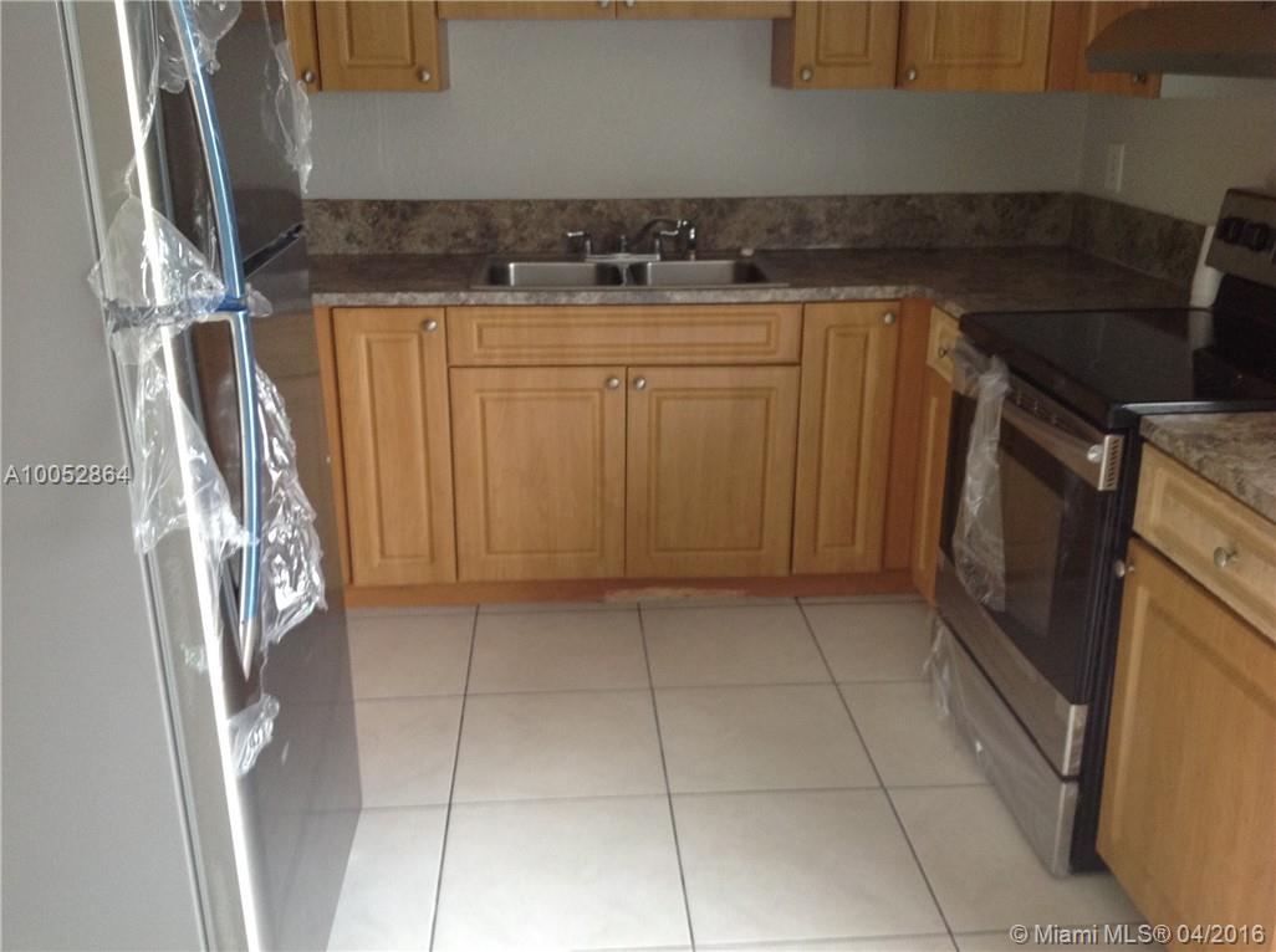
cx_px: 638
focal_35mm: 35
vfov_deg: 40.6
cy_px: 476
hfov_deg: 52.7
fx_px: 1288
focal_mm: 4.28
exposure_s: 1/15
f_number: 2.4
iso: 100
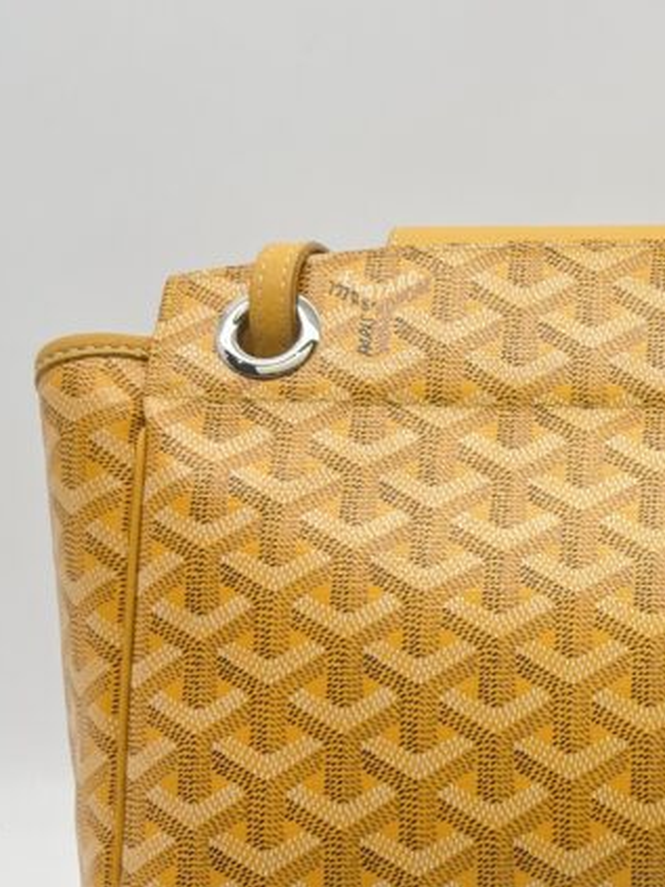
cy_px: 688
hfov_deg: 21.8
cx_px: 766
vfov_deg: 30.1
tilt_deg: -7.1
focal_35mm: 63
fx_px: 1615
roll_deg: +0.4
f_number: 1.5
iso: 40
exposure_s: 1/193
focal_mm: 5.7
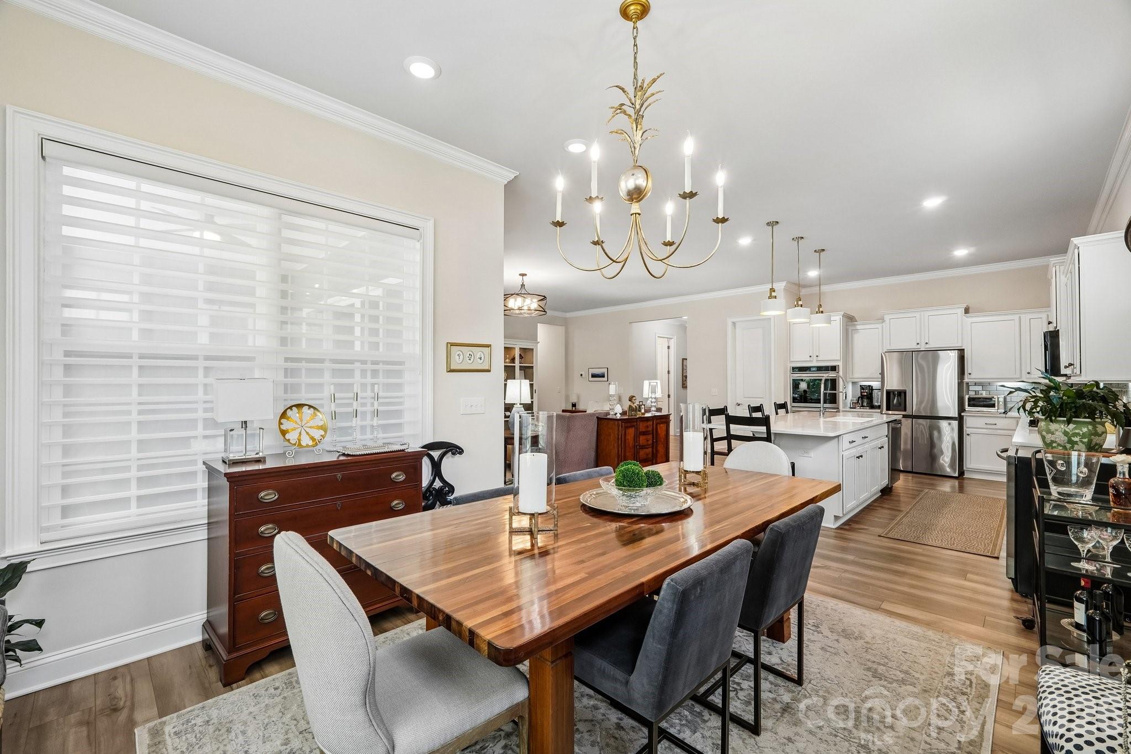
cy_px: 377
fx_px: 471
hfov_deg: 100.4
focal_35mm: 15
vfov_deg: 77.3
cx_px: 566
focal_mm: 10
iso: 400
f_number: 8
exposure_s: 1/8
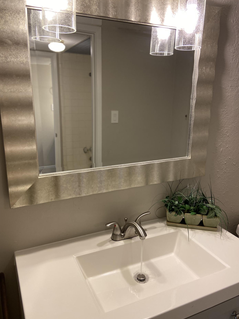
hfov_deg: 49.7
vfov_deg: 63.4
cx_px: 118
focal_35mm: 28
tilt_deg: -15.3
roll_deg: -1.5
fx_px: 258
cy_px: 165
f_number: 1.8
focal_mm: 4.25
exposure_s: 1/60
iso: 80
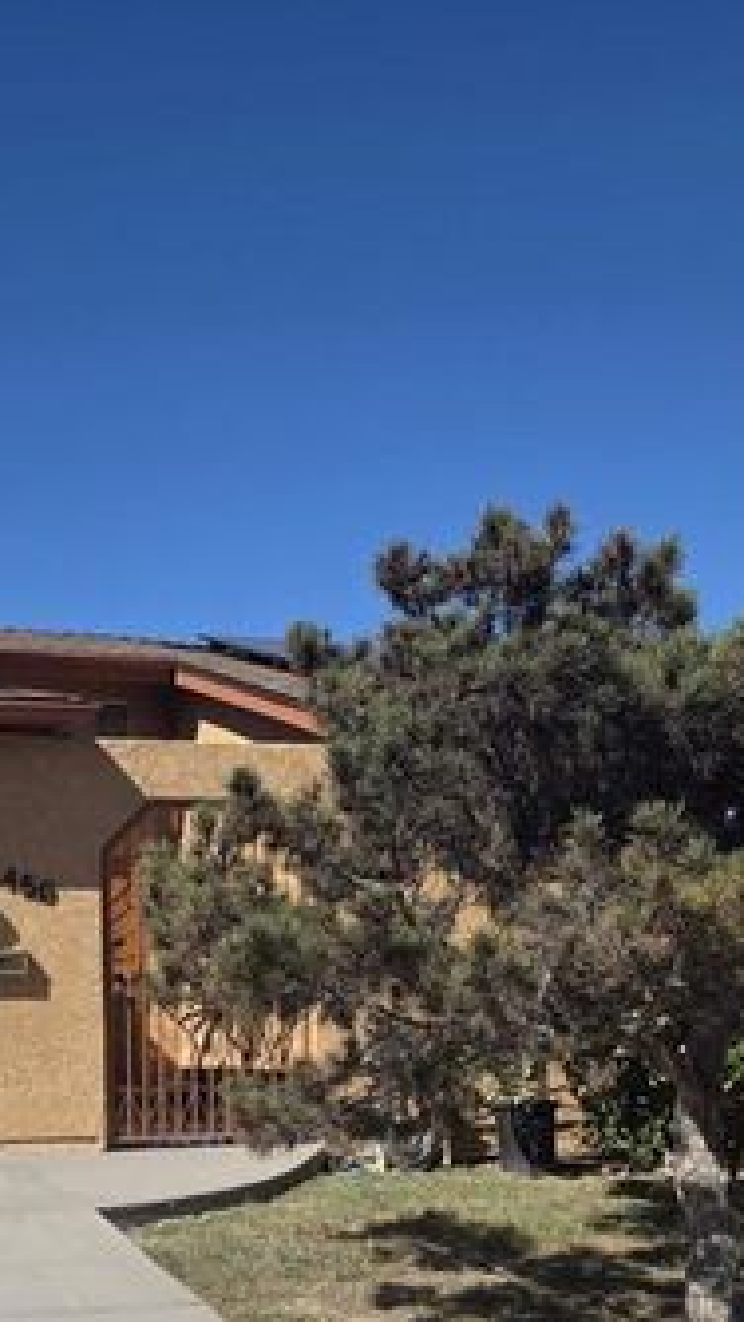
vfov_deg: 42.2
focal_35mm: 48
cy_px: 906
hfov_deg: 24.8
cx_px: 222
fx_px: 1683
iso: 80
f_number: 1.7
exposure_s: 1/7944
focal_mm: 6.3
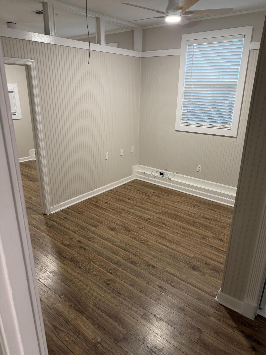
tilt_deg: -19.5
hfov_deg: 56.8
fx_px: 246
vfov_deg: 71.6
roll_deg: -1.1
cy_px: 178
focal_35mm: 24
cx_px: 133
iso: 200
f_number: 1.78
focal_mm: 6.76
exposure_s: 1/63
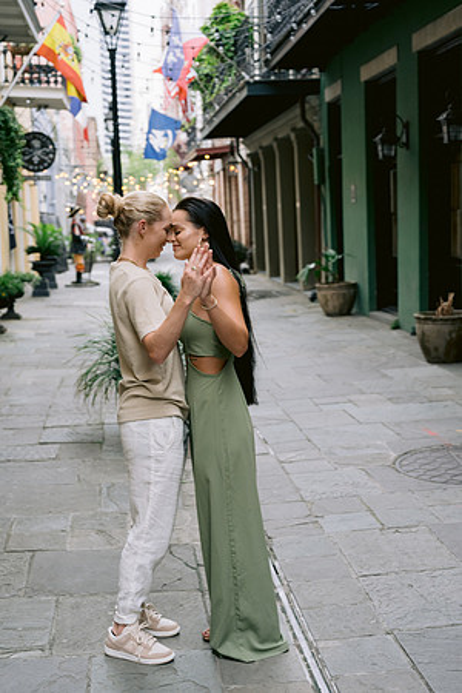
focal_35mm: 50
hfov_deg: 27.0
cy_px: 346
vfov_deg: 39.6
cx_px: 231
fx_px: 962
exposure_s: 1/160
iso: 640
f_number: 4
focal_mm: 50
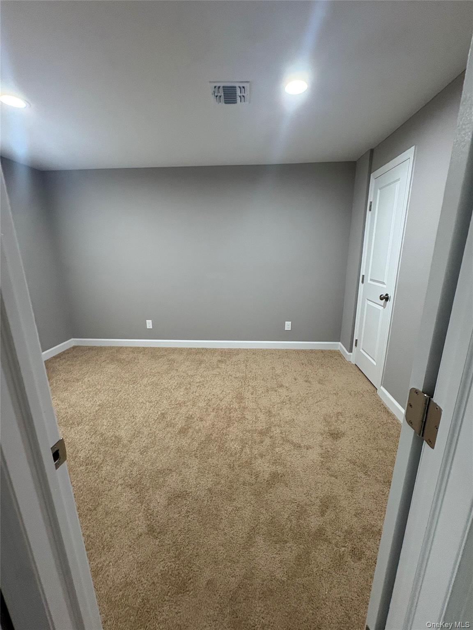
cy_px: 315
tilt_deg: -13.3
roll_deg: +0.8
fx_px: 255
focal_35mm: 14
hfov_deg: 85.7
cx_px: 236
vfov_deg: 102.1
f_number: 2.2
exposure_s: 1/60
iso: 400
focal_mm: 2.22
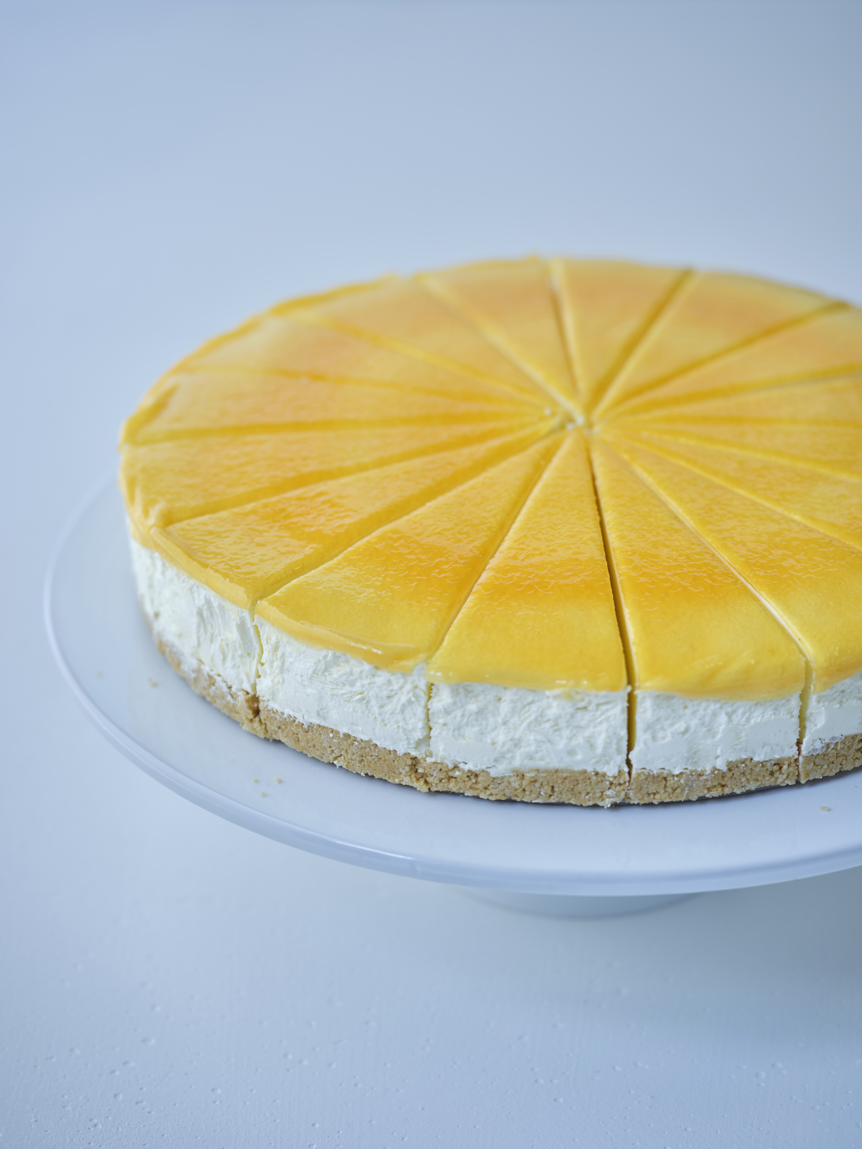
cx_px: 431
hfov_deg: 15.6
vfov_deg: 20.7
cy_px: 574
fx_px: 3154
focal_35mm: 95
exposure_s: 1/25
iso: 100
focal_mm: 120
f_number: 5
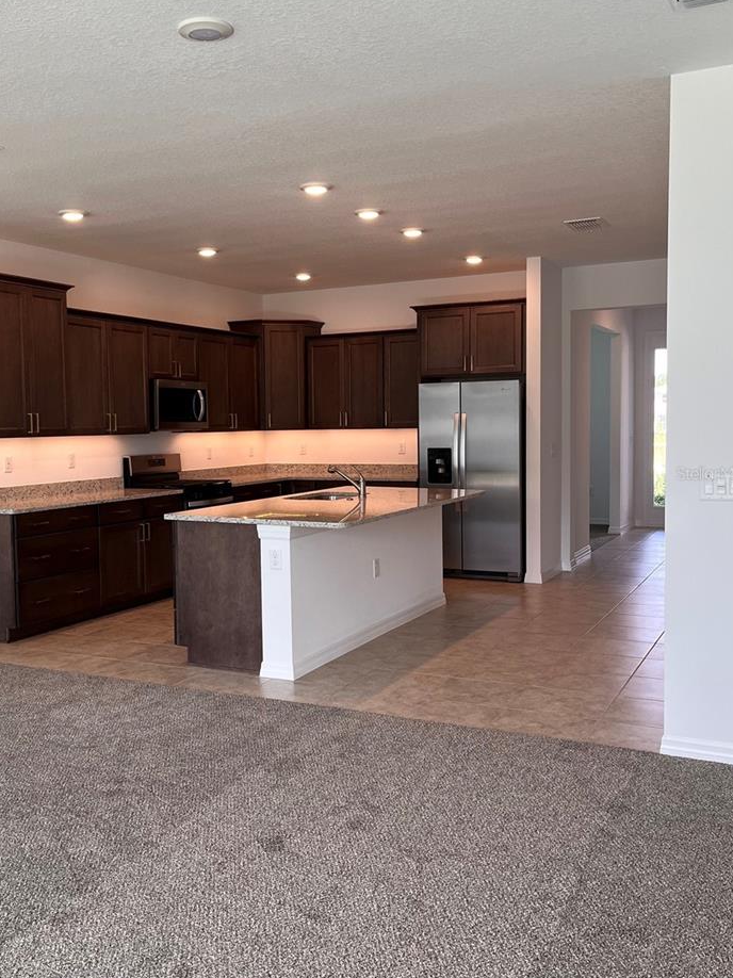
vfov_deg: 54.0
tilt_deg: -4.1
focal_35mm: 34
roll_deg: +2.8
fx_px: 960
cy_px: 473
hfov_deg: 41.5
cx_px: 273
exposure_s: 1/153
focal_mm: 5.1
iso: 64
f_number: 1.6
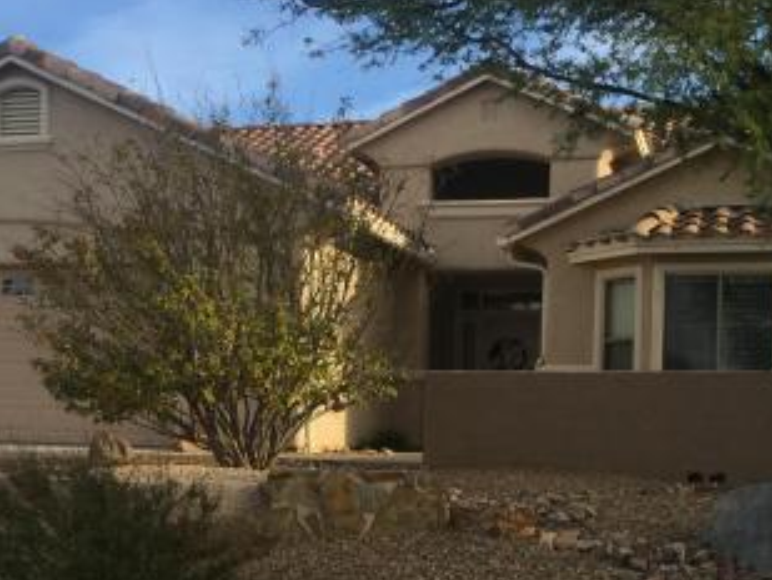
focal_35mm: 60
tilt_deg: -0.5
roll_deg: -2.4
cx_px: 277
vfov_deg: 24.1
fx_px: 1339
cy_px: 450
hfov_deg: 32.0
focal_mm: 4.15
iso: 32
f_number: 2.2
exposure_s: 1/659
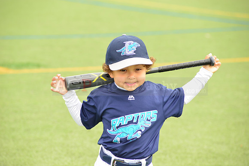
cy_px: 83
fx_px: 1384
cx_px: 124
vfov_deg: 6.9
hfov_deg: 10.3
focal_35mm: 200
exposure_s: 1/200
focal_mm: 200
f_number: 8
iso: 250
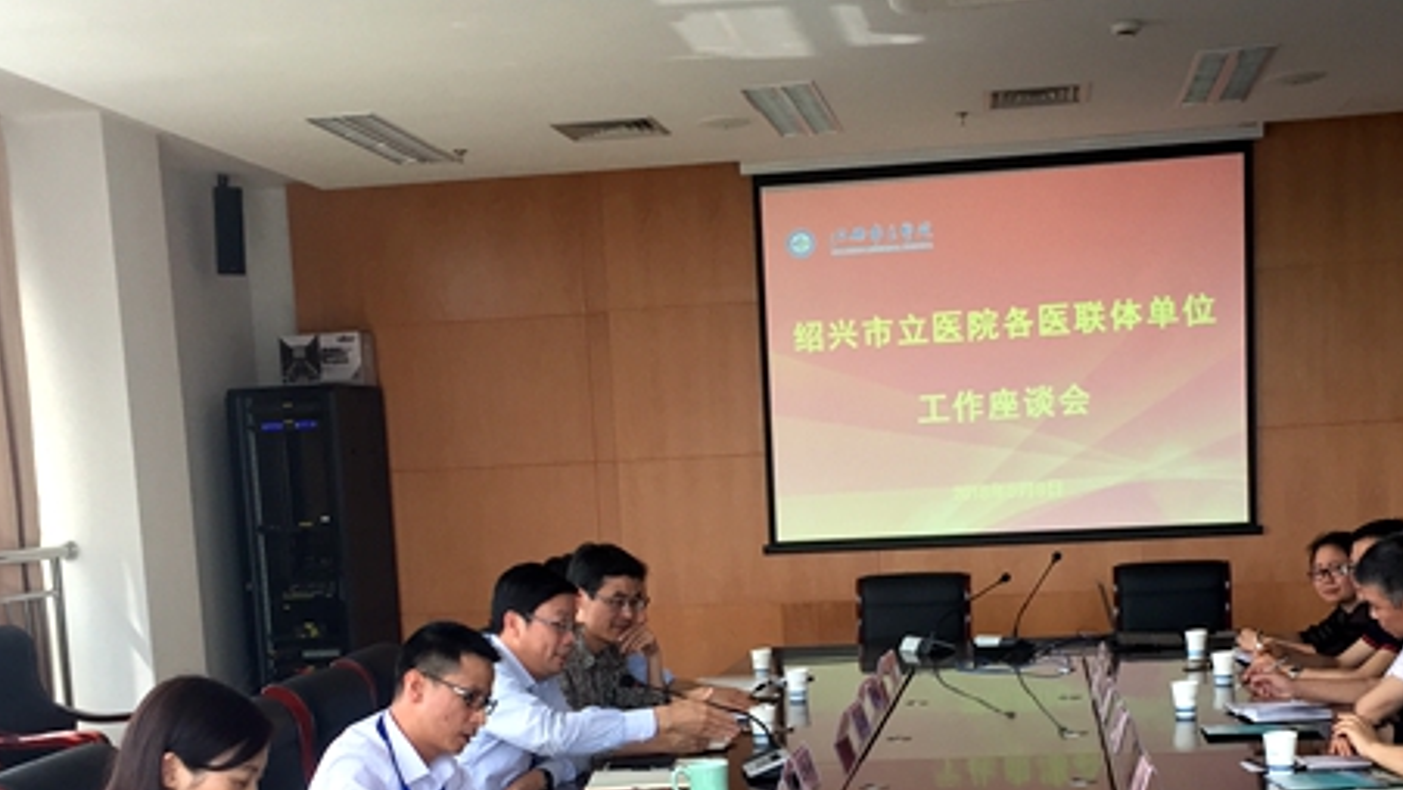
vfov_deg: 23.9
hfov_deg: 42.0
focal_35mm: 49
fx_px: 1823
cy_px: 676
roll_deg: +2.0
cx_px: 796
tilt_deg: -6.7
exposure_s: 1/100
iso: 50
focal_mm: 4.15
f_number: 2.2
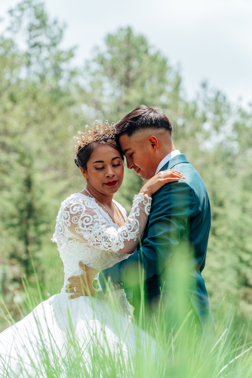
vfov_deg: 13.0
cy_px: 189
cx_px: 126
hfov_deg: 8.7
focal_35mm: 158
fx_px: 1654
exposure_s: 1/320
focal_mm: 105
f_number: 4
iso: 100
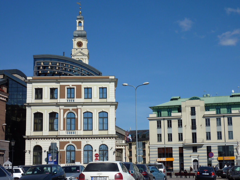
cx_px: 120
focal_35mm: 63
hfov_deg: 30.7
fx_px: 437
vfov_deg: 23.3
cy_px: 90
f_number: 5.6
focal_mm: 10.3
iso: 80
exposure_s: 1/800
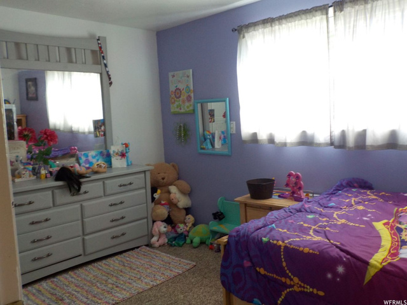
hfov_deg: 60.0
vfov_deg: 46.8
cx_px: 204
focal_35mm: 30
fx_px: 353
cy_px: 152
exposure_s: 1/30
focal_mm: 4.1
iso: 180
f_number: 3.3
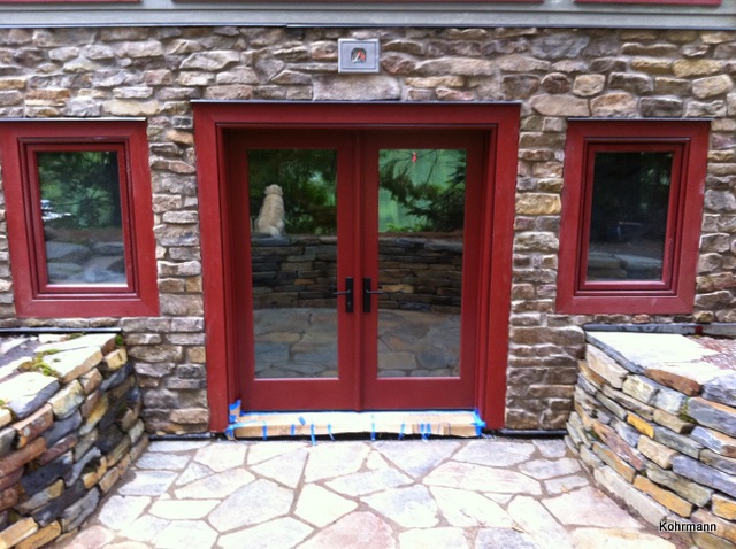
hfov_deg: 52.7
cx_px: 368
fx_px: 743
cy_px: 274
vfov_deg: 40.6
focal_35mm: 35
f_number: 2.8
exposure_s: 1/17
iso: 160
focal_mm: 3.85
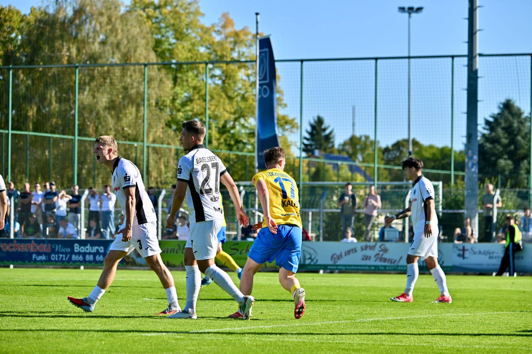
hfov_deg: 12.5
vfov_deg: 8.3
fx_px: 2438
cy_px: 177
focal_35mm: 165
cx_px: 266
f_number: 5
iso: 250
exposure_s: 1/1600
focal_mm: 165
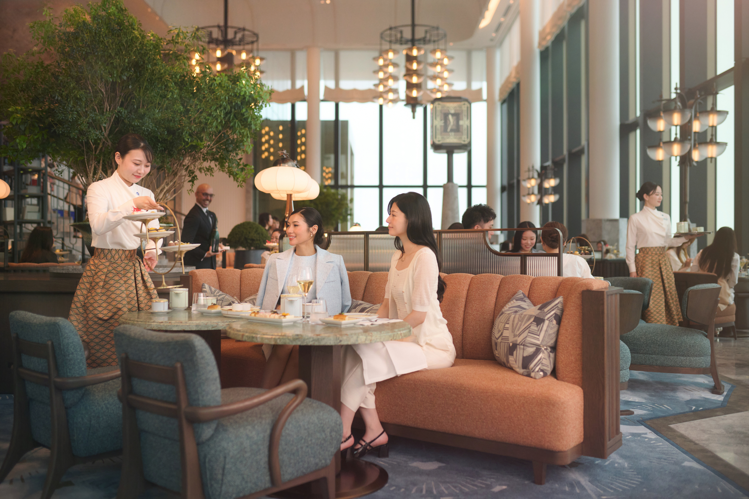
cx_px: 374
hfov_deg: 54.4
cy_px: 250
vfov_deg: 37.9
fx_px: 728
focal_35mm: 35
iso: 1000
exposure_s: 1/800
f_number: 2
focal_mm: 35
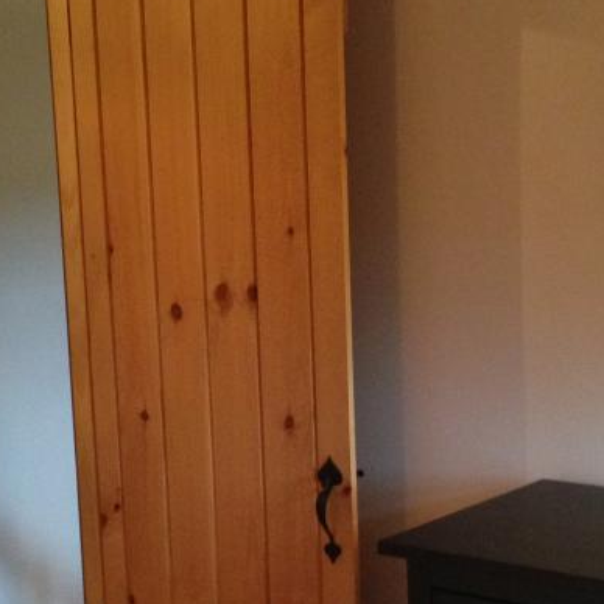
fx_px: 1520
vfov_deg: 22.3
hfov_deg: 22.5
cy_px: 423
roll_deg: +2.1
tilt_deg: -10.3
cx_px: 258
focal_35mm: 77
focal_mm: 4.12
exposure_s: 1/20
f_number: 2.4
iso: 320
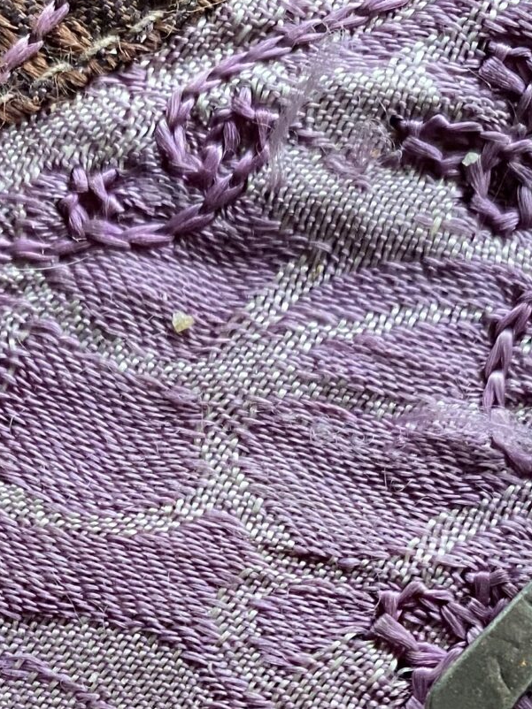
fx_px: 1702
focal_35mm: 83
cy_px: 937
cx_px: 122
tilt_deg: -84.4
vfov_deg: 21.2
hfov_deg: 17.6
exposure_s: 1/60
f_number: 1.8
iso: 400
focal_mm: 4.25
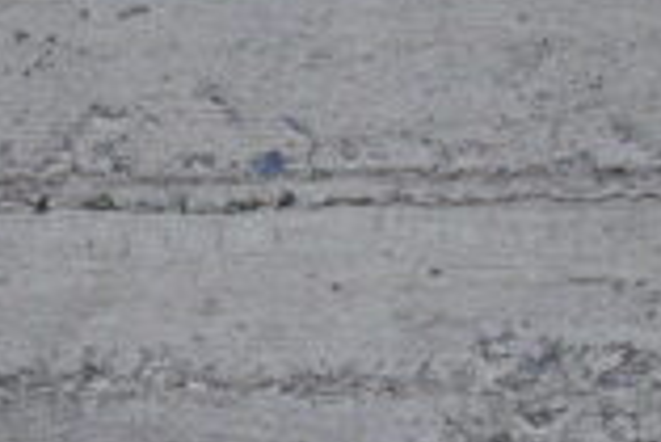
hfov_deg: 5.5
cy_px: 493
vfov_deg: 3.9
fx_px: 6524
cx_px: 1722
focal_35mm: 355
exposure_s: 1/320
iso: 640
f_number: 5.6
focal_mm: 22.92
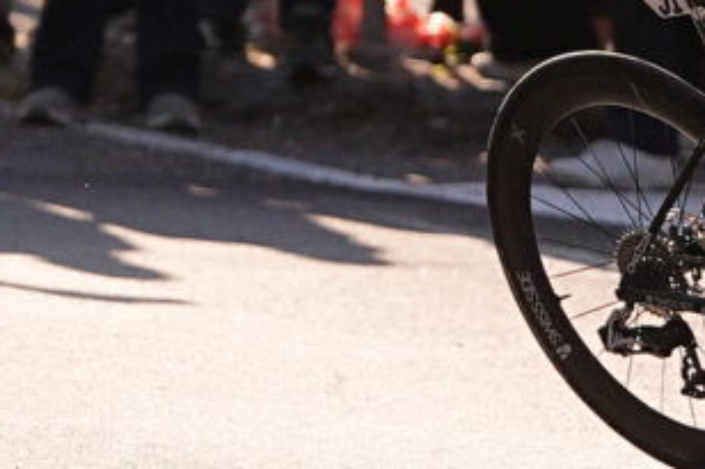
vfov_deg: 2.7
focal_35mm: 507
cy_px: 41
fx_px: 9923
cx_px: 973
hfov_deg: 4.1
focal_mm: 156
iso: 800
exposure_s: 1/8000
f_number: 2.8
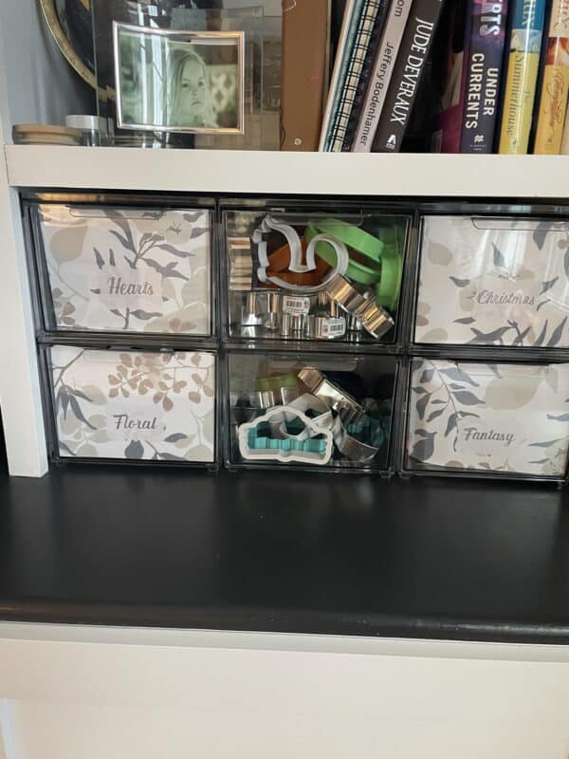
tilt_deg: -17.5
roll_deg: -1.7
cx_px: 284
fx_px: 570
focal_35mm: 26
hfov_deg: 53.1
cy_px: 380
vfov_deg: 67.3
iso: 400
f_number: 1.6
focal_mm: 4.2
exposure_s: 1/40
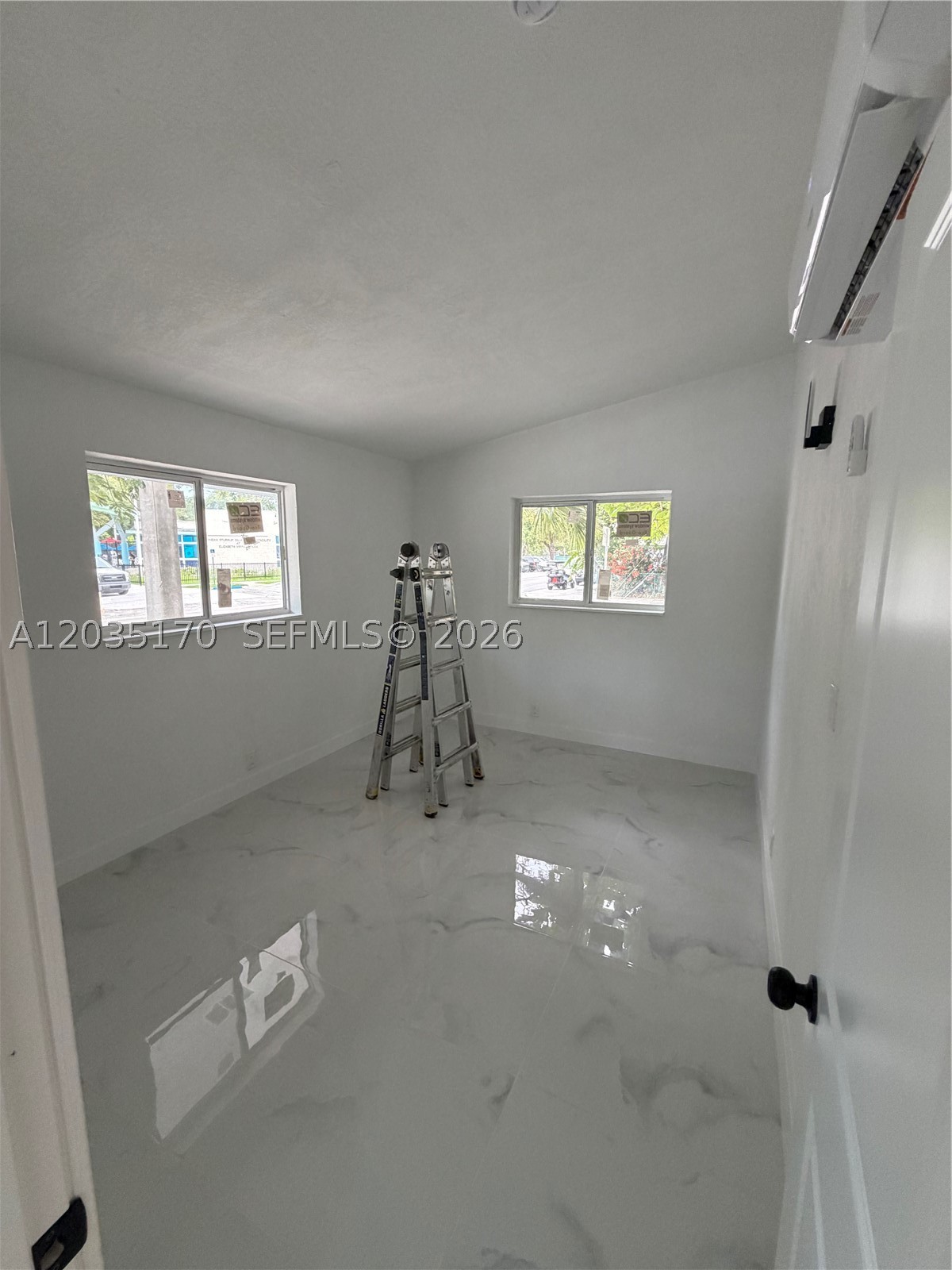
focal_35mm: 14
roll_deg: -0.3
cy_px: 635
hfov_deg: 85.7
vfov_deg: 102.1
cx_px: 476
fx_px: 513
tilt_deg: -9.1
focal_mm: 2.22
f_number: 2.2
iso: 320
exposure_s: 1/93
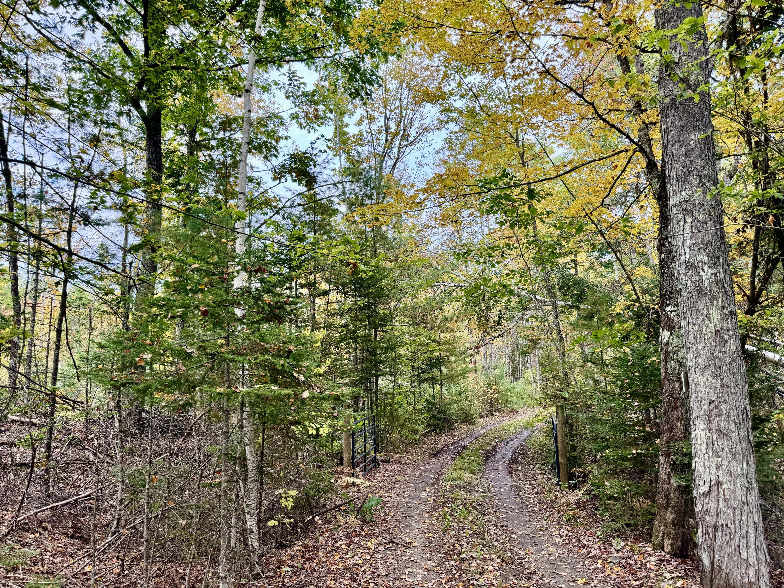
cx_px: 392
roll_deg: +1.4
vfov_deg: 56.8
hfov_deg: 71.6
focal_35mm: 24
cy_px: 294
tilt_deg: +6.2
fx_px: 544
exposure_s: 1/121
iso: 80
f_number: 1.78
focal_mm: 6.76
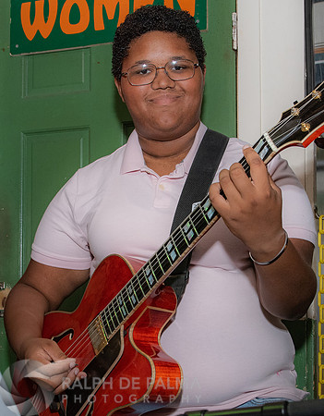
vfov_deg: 29.3
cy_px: 269
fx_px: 791
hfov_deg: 23.1
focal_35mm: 65
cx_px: 164
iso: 1600
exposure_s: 1/160
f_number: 5.6
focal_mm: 29
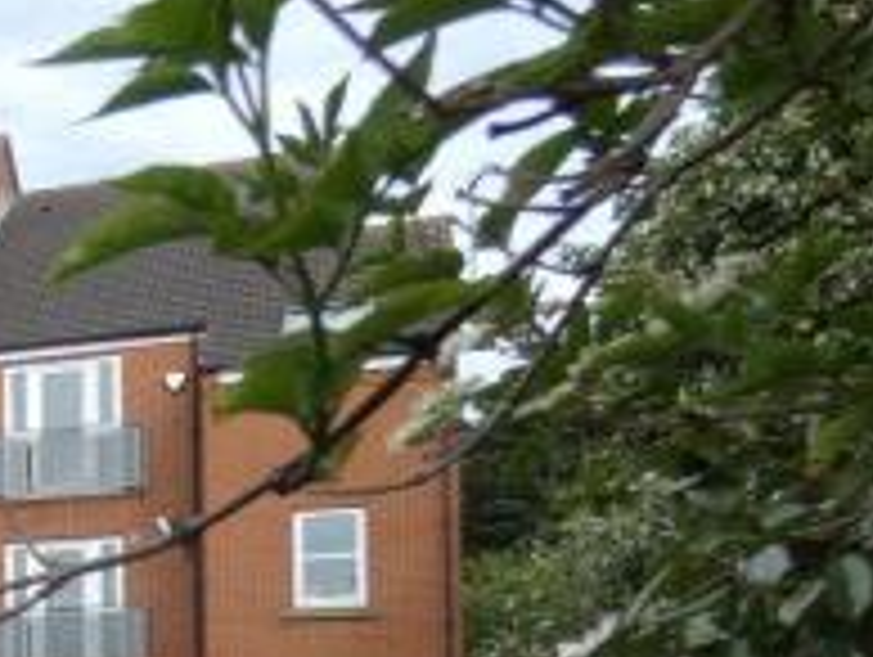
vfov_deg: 22.0
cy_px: 727
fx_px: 1591
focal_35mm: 63
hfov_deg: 24.7
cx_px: -389
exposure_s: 1/640
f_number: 2.8
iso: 80
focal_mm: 3.7
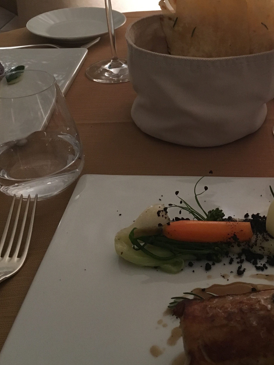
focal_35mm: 47
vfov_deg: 40.1
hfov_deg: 30.2
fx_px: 496
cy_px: 131
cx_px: 217
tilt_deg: -31.0
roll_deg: -0.9
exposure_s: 1/17
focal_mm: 4.15
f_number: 2.2
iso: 200
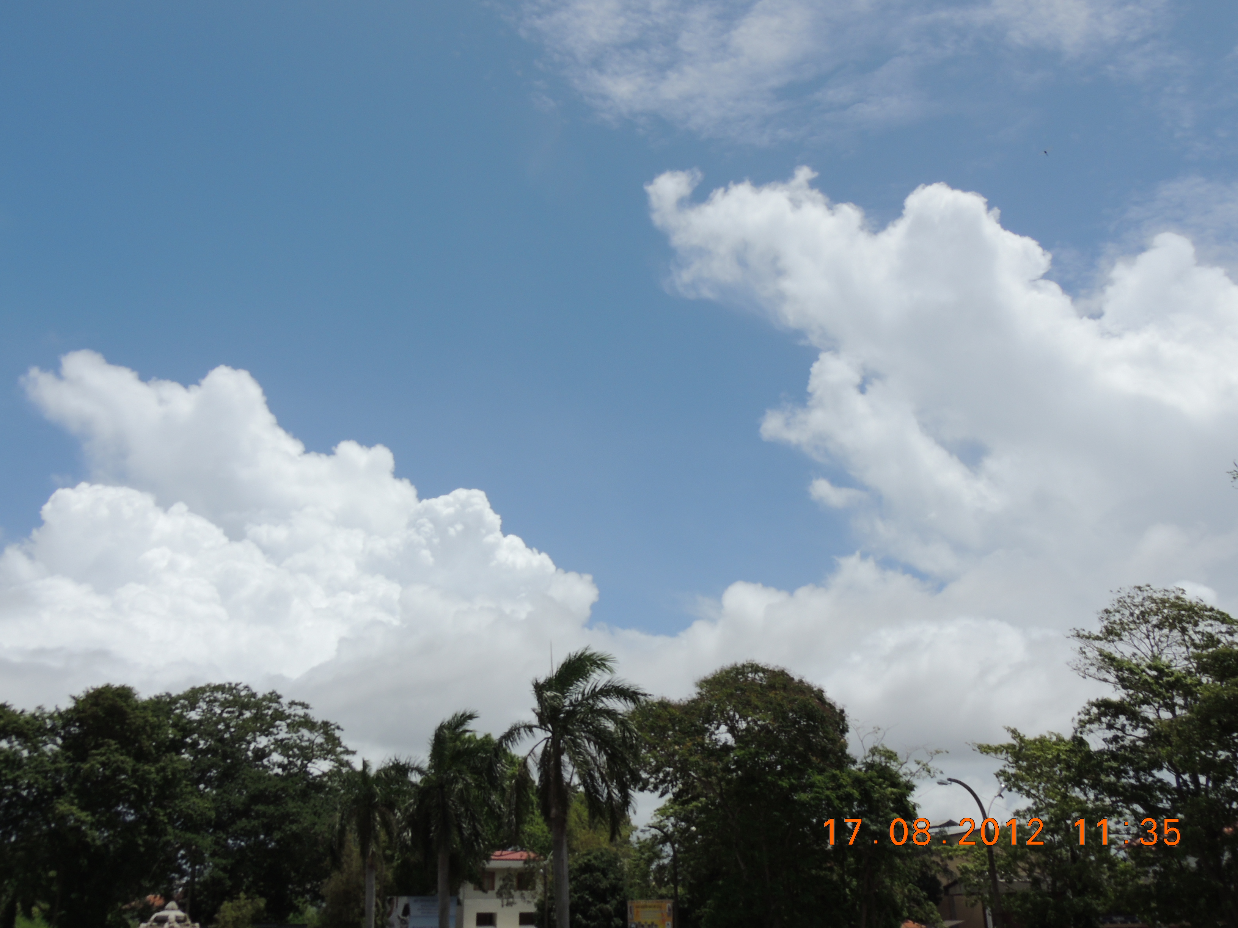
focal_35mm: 30
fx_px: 1073
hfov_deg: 60.0
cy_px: 464
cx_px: 619
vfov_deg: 46.8
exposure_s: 1/1600
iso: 100
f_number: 3.9
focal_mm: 5.3
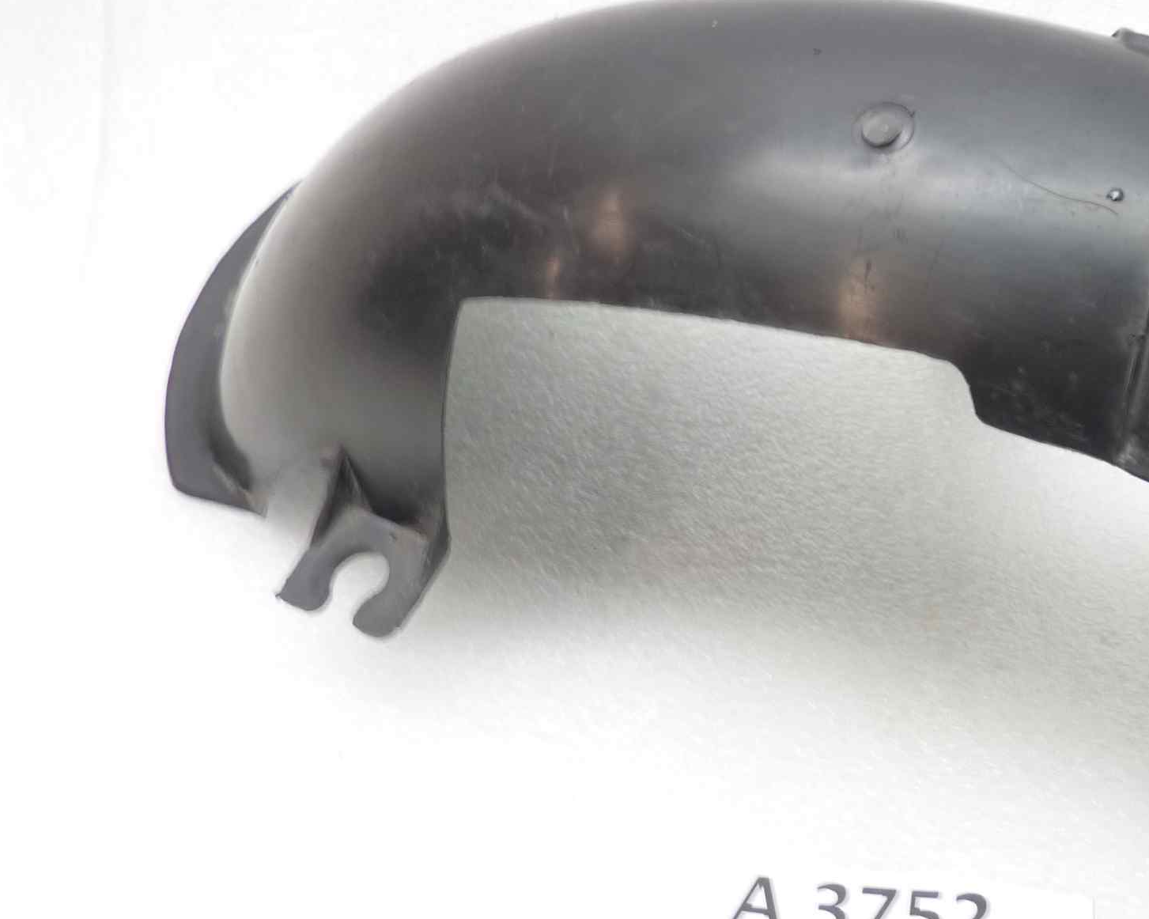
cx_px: 927
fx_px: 1462
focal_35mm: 43
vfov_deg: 34.9
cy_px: 428
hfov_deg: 41.0
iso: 125
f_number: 3.3
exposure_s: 1/8
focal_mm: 4.1
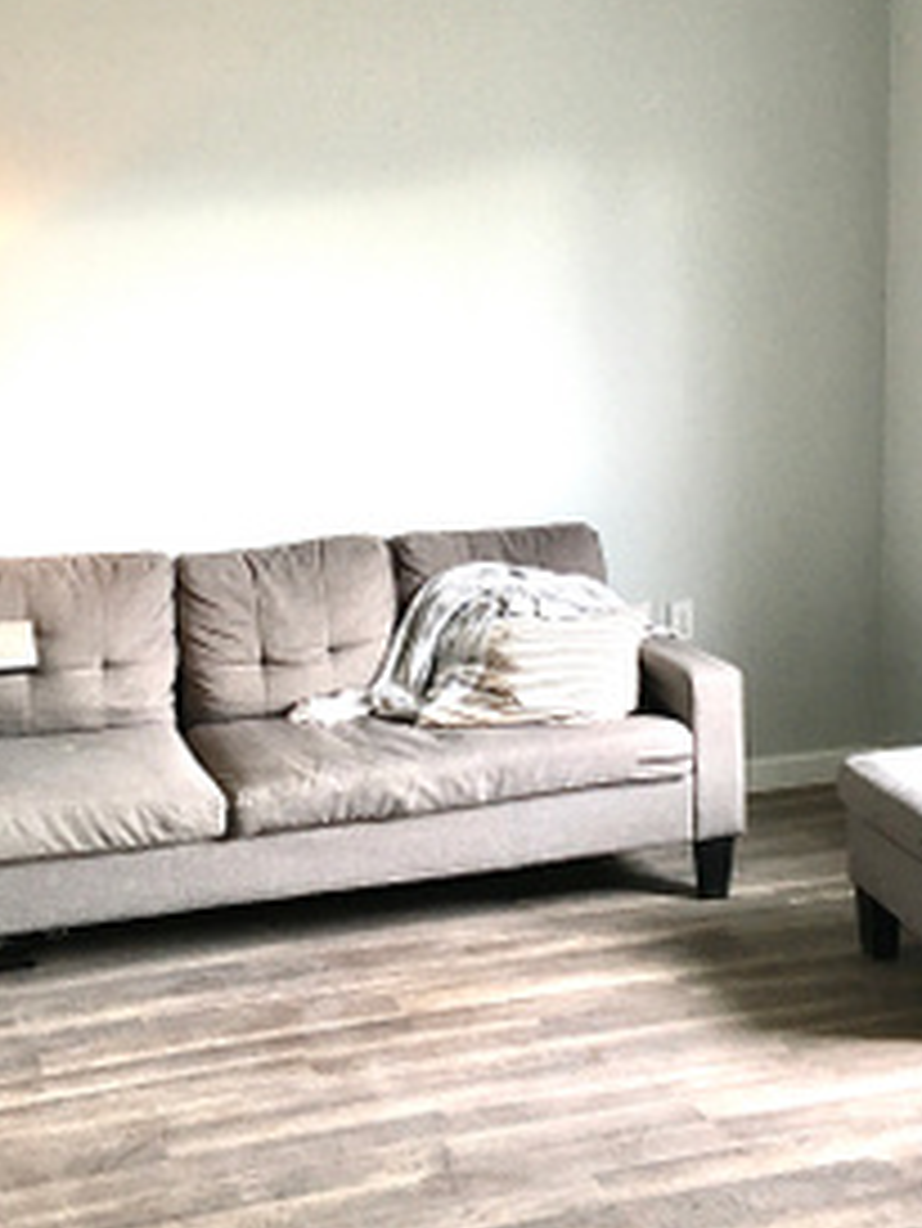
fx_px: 1810
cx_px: 472
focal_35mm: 51
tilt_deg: -3.8
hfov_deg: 28.6
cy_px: 405
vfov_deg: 37.1
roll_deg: +0.4
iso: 80
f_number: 2.2
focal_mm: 4.15
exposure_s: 1/30
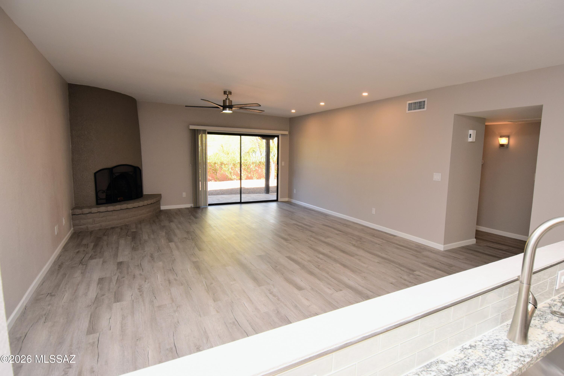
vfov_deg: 67.4
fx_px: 282
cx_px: 282
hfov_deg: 90.0
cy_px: 188
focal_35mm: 18
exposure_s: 1/125
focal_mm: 12
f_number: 5.6
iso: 400
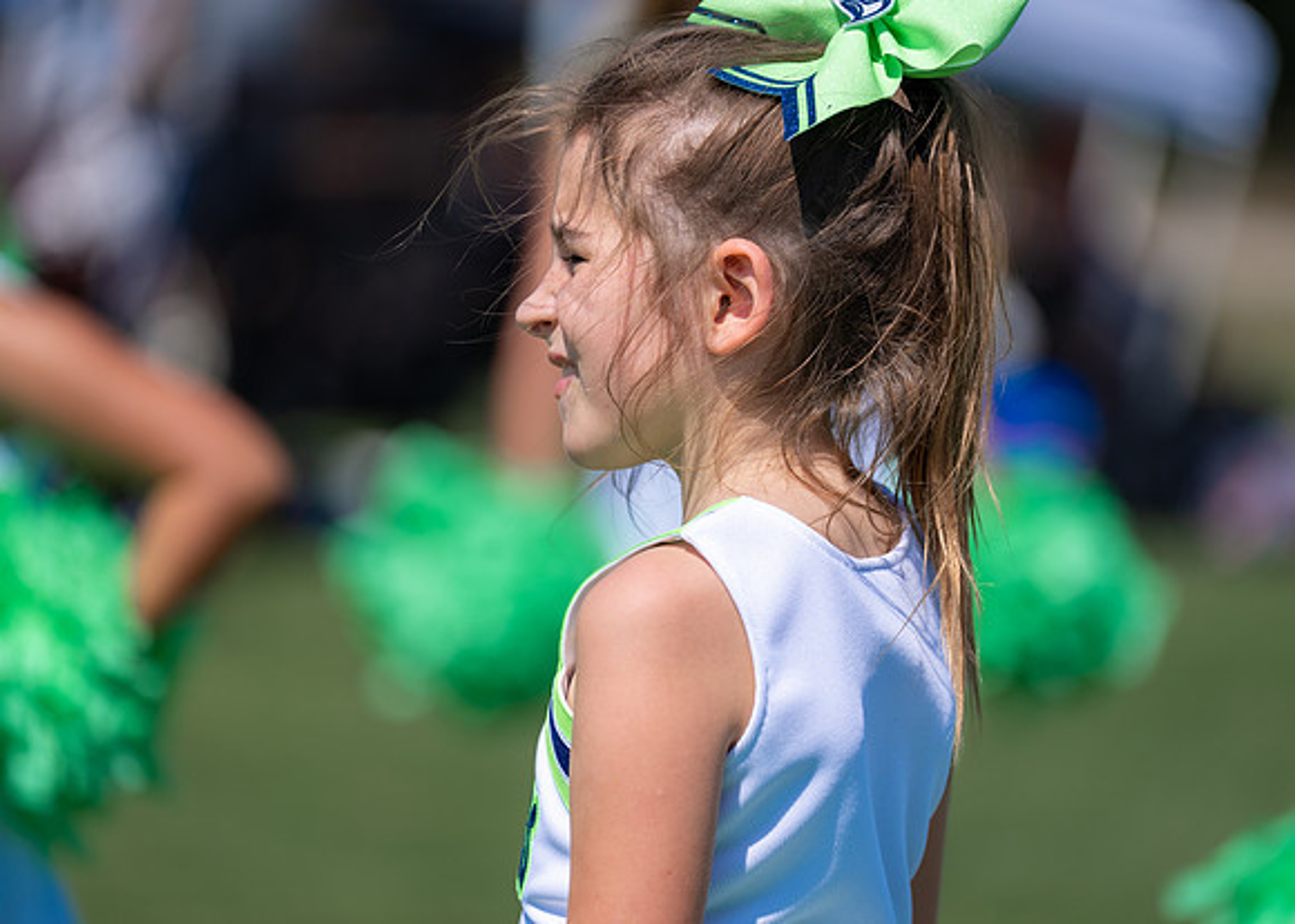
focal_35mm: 214
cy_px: 462
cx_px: 648
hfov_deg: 9.4
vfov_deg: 6.7
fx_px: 7851
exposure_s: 1/2500
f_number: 2.8
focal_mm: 200
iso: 100
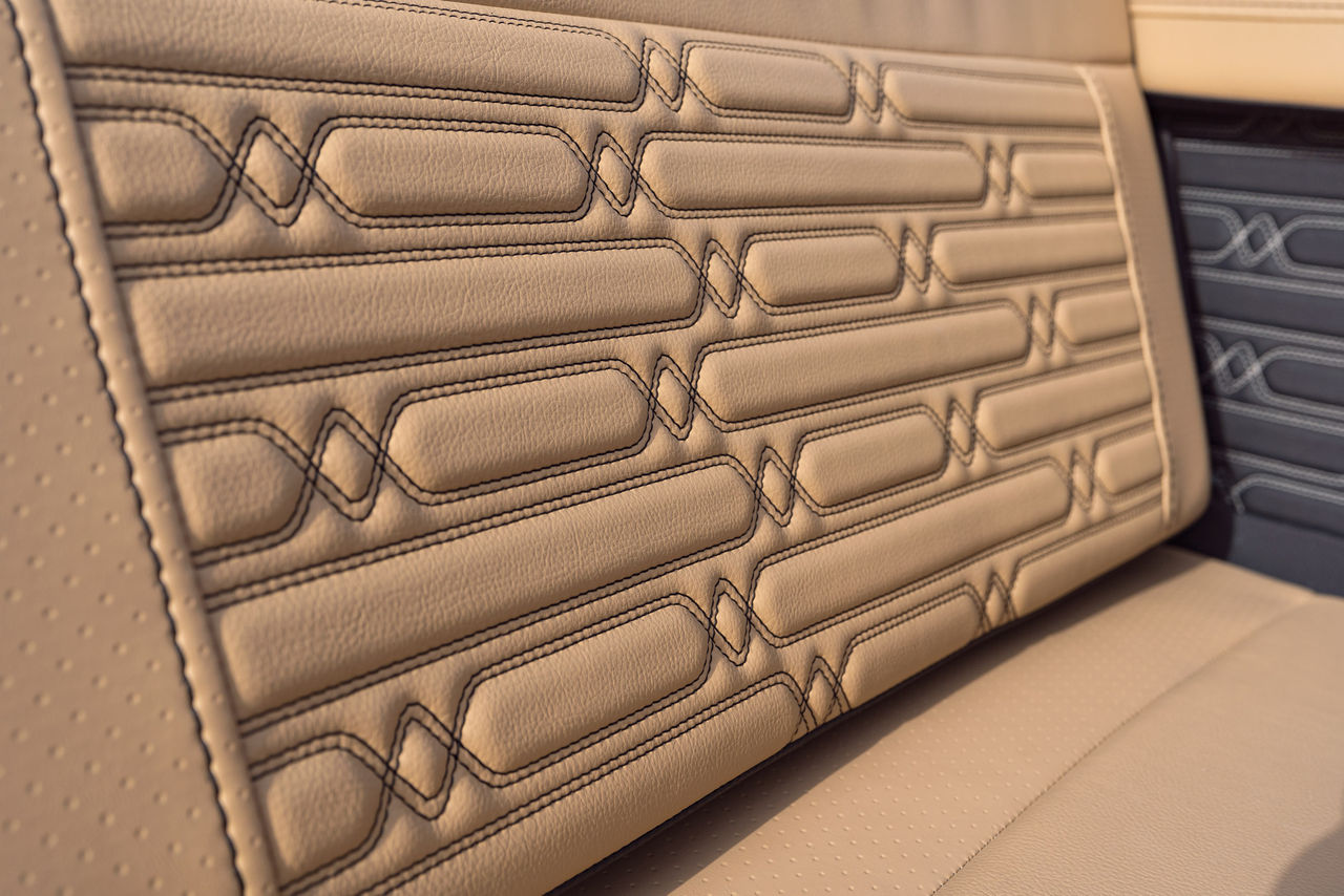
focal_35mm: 35
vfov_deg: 37.9
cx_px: 672
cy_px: 448
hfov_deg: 54.4
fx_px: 1307
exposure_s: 1/800
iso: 200
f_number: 5.6
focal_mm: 35
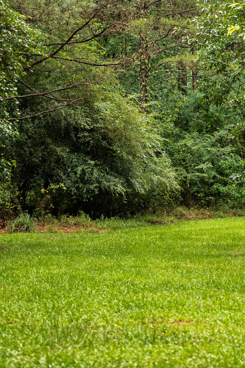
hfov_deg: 8.3
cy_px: 165
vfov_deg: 12.4
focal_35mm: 166
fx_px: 1694
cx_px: 209
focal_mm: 70
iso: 1600
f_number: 4
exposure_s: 1/160
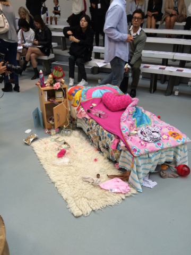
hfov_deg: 48.2
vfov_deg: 61.7
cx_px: 96
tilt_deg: -28.8
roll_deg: -0.2
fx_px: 213
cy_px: 128
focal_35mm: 29
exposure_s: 1/33
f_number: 2.2
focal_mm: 4.15
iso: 50
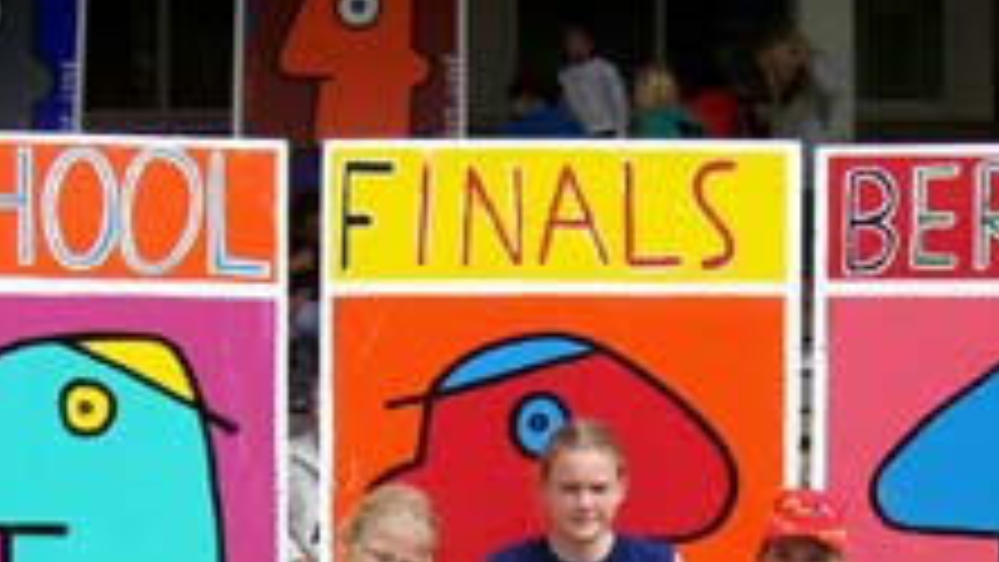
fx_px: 1987
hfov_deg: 28.2
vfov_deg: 15.7
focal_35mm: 75
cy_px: 593
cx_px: 526
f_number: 5.1
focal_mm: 5.6
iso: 80
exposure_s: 1/400
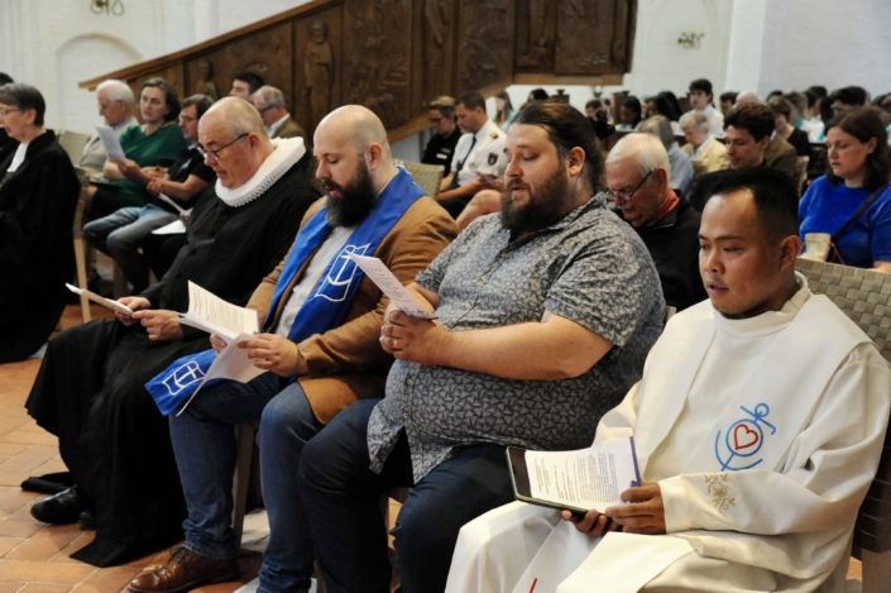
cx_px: 446
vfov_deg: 27.0
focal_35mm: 50
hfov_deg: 39.6
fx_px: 1237
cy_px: 296
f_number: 5
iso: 6400
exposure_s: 1/100
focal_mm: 50
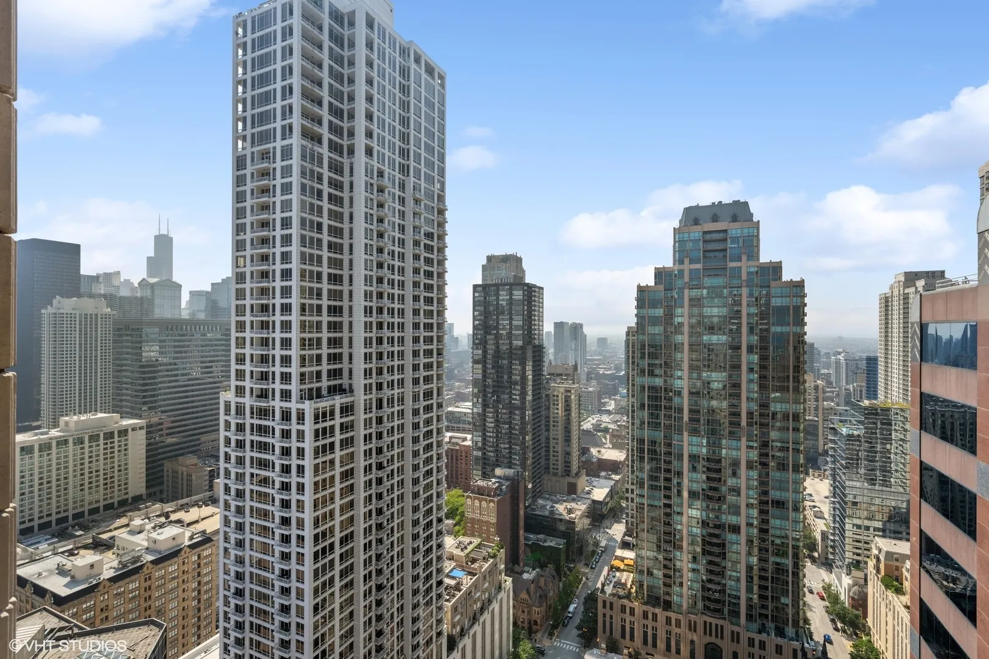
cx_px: 494
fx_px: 440
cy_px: 330
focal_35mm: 16
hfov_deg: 96.7
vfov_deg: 73.7
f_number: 8
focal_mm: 16
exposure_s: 1/800
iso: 320
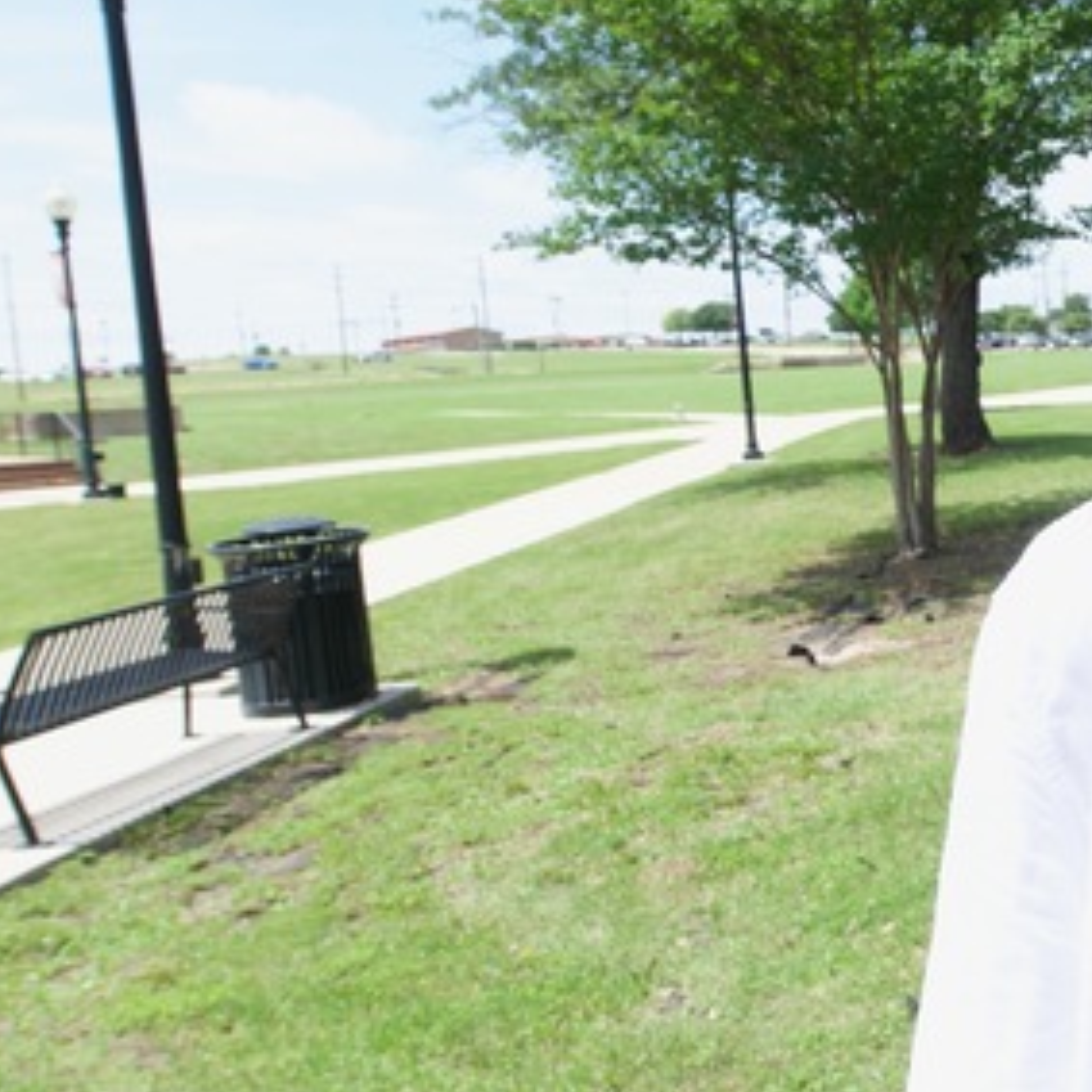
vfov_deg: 39.1
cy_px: 469
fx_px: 1535
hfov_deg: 32.8
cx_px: 1281
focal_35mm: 43
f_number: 8
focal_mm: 14
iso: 400
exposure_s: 1/640
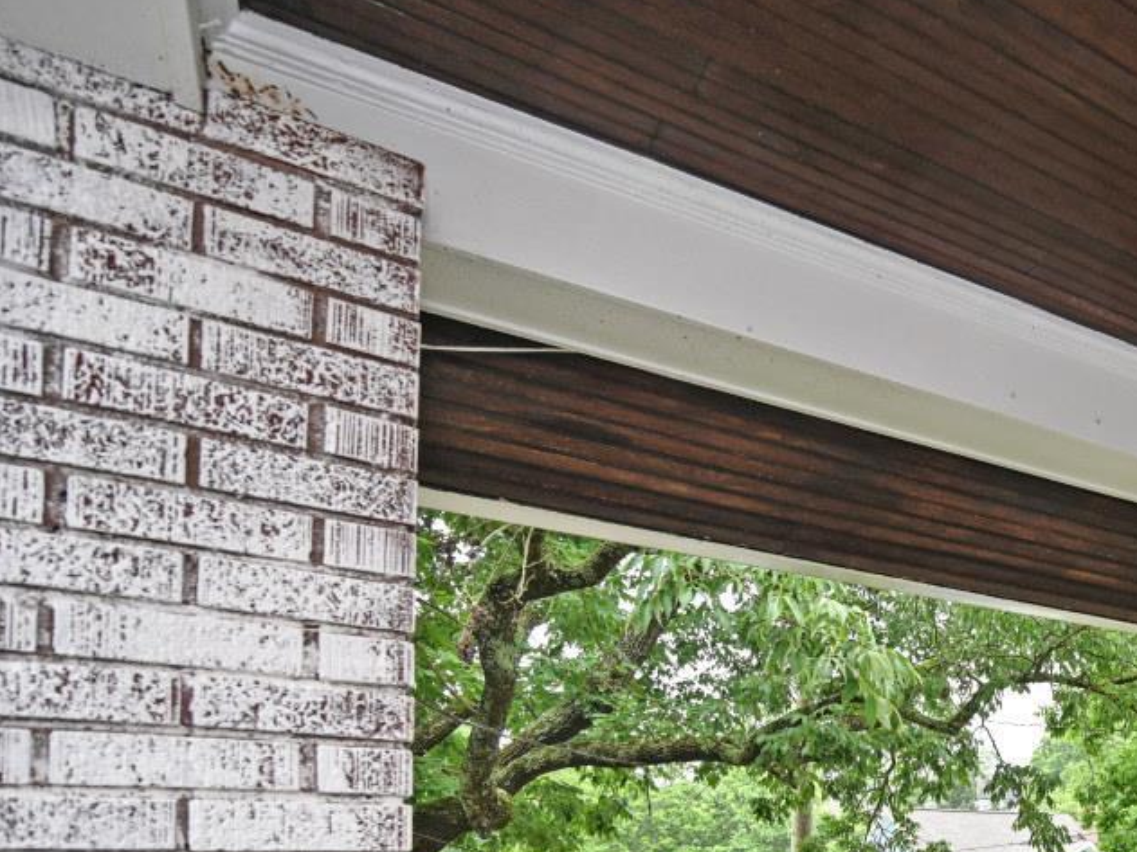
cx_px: 1144
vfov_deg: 39.1
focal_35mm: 32
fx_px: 1051
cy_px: 850
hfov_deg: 47.0
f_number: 4
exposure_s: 1/60
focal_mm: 14
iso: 250
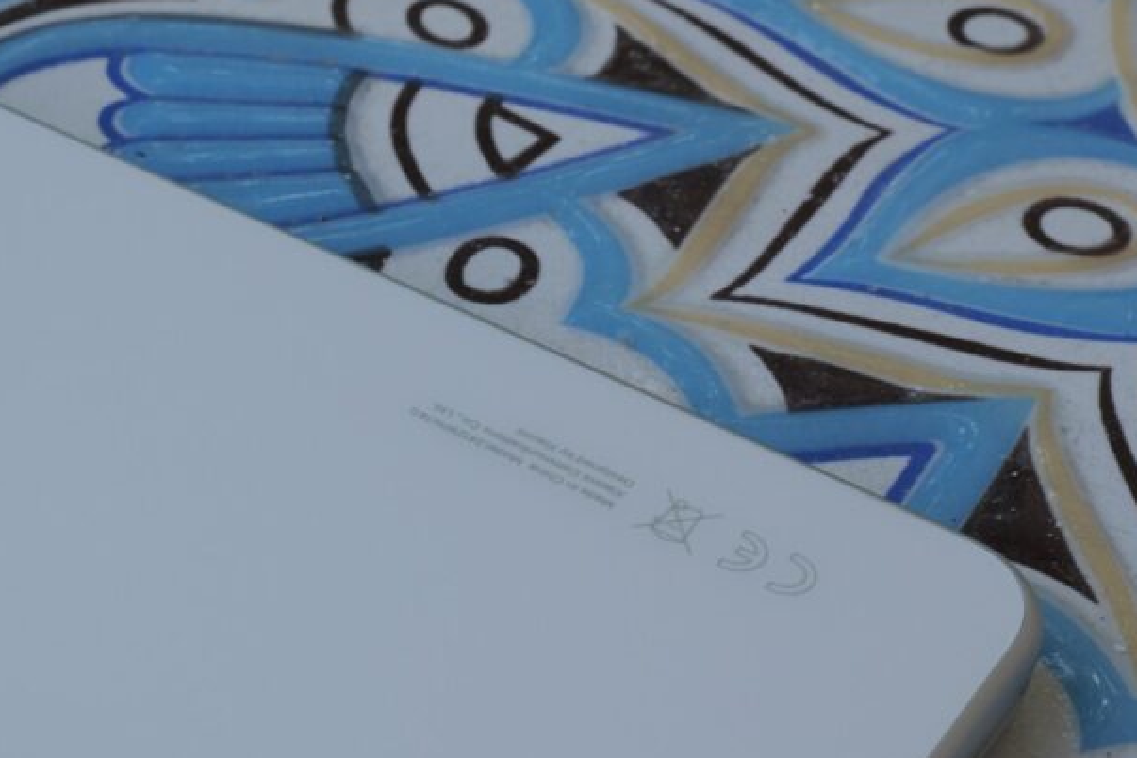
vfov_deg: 16.3
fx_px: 2653
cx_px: -25
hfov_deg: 23.1
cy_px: 436
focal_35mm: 84
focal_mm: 33
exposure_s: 1/60
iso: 320
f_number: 13
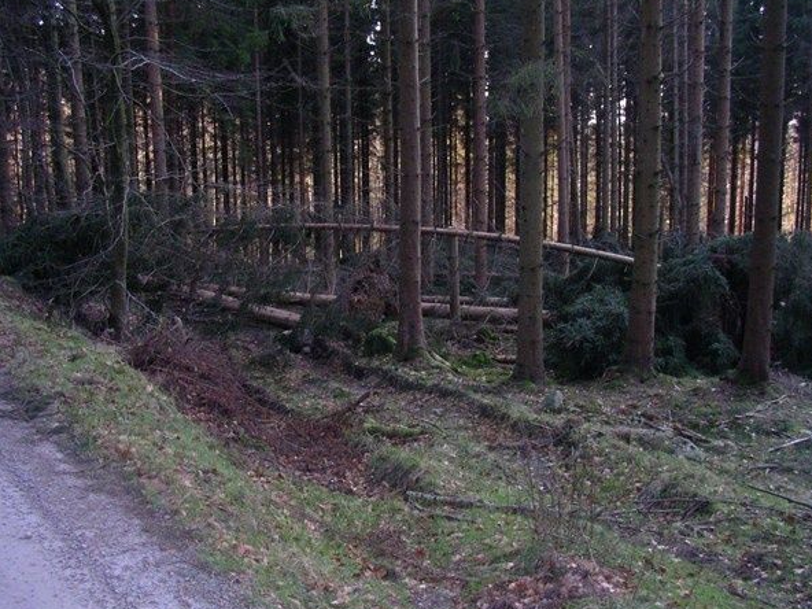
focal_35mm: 40
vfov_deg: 36.0
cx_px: 416
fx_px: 938
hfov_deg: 46.8
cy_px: 320
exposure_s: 1/60
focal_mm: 5.7
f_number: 2.8
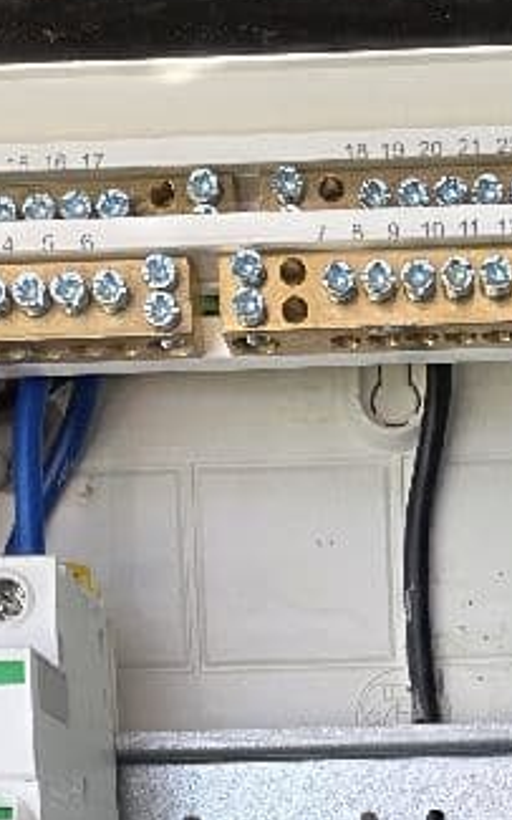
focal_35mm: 90
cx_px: 515
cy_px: 1153
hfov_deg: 14.3
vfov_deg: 20.4
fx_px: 2010
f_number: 1.7
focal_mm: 6.3
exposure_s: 1/182
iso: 40
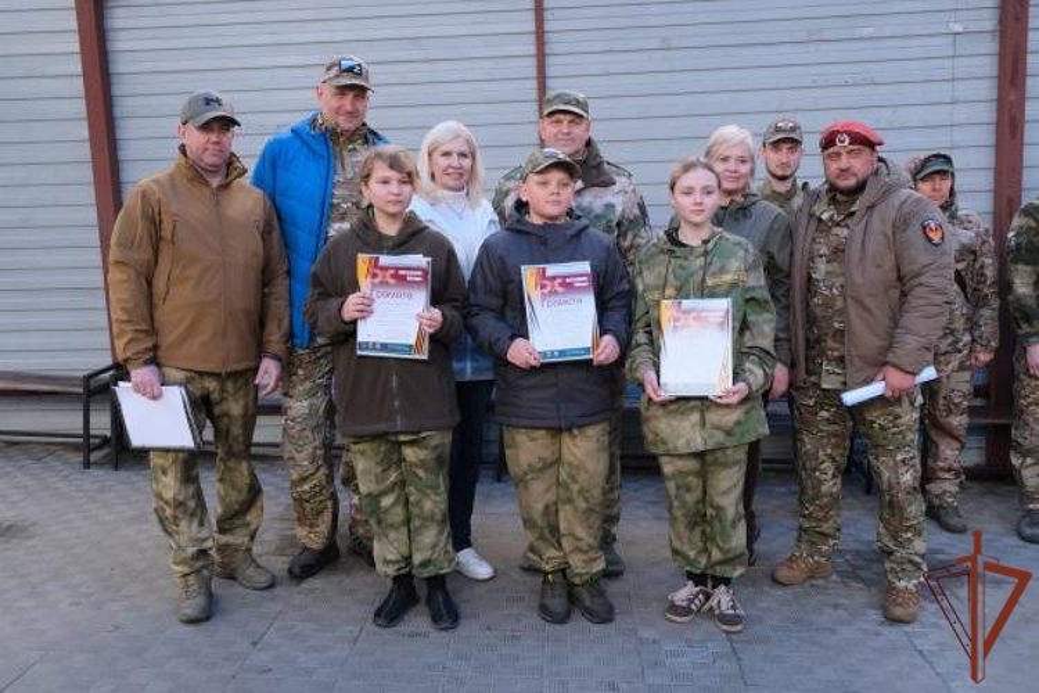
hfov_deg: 58.7
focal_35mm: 32
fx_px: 923
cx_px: 520
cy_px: 346
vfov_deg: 41.1
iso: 320
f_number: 3.6
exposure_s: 1/80
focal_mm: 21.4
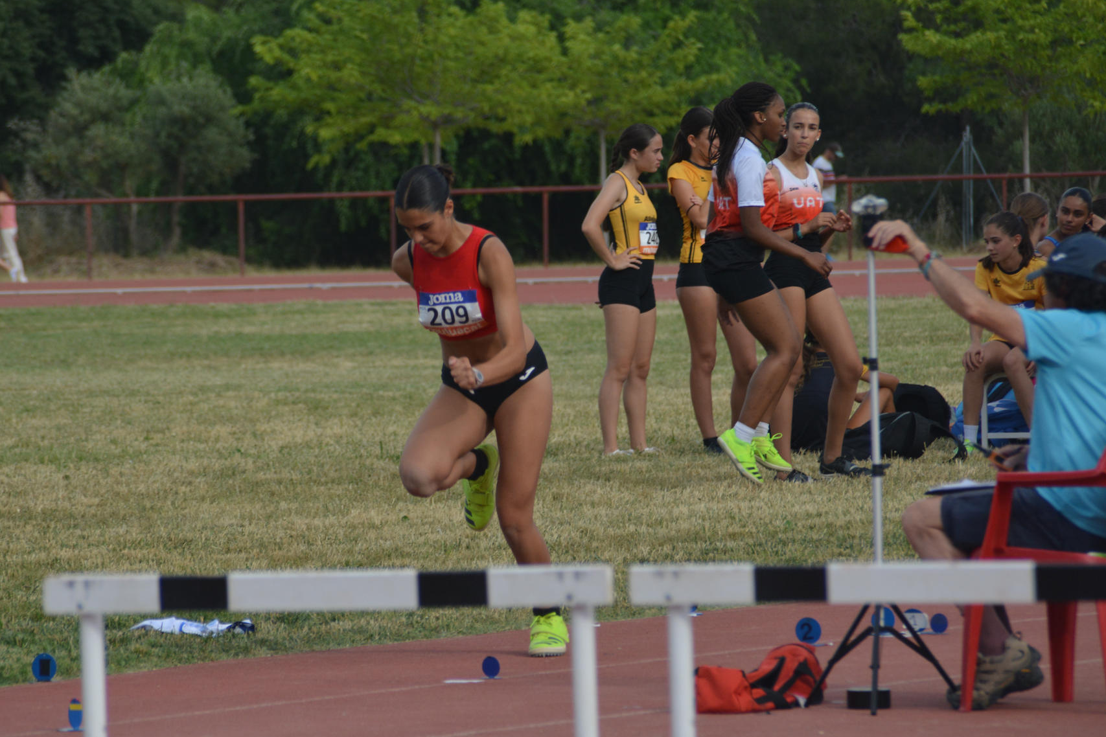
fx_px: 11059
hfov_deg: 5.7
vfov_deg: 3.8
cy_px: 406
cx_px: 477
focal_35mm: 360
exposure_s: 1/1000
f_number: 6.3
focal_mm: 200
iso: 450
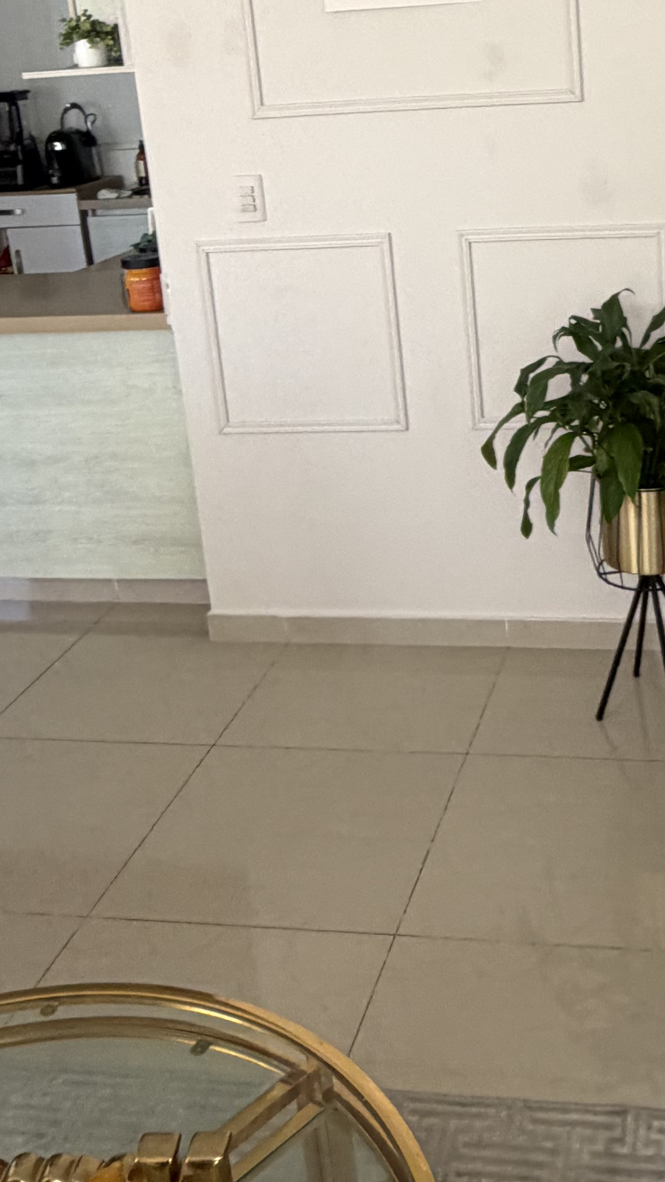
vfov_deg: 46.4
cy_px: 370
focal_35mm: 43
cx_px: 542
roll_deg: +6.4
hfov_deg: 27.1
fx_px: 1348
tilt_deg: -17.6
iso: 200
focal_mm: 2.22
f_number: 2.2
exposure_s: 1/121
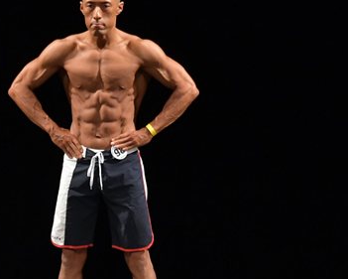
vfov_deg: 2.6
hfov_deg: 3.3
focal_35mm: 590
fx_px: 6078
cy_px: 192
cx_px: 52
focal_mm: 190
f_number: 5.6
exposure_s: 1/400
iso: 3200
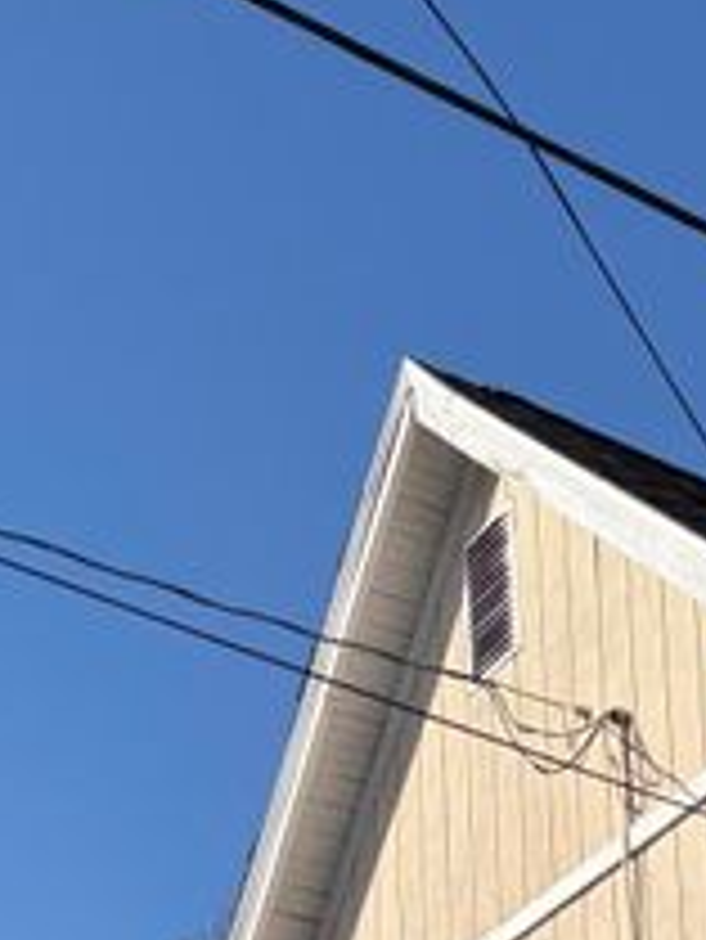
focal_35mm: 83
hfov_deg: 17.1
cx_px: 814
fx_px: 2255
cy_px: 1379
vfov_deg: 20.4
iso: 64
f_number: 1.6
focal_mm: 5.96
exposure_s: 1/7813
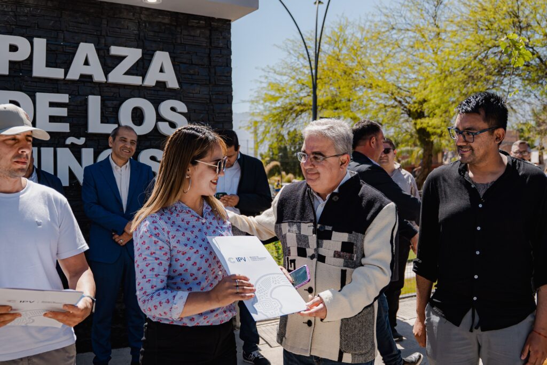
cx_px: 274
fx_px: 547
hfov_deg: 53.1
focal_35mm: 36
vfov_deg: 36.9
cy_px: 182
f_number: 2.8
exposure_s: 1/2500
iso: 200
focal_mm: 24
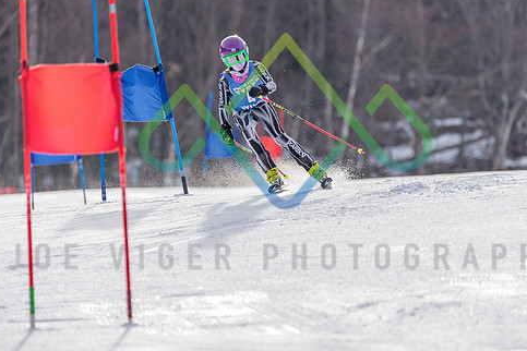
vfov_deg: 2.6
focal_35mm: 528
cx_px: 286
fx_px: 7729
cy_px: 152
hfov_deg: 3.9
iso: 640
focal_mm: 440
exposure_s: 1/2500
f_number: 6
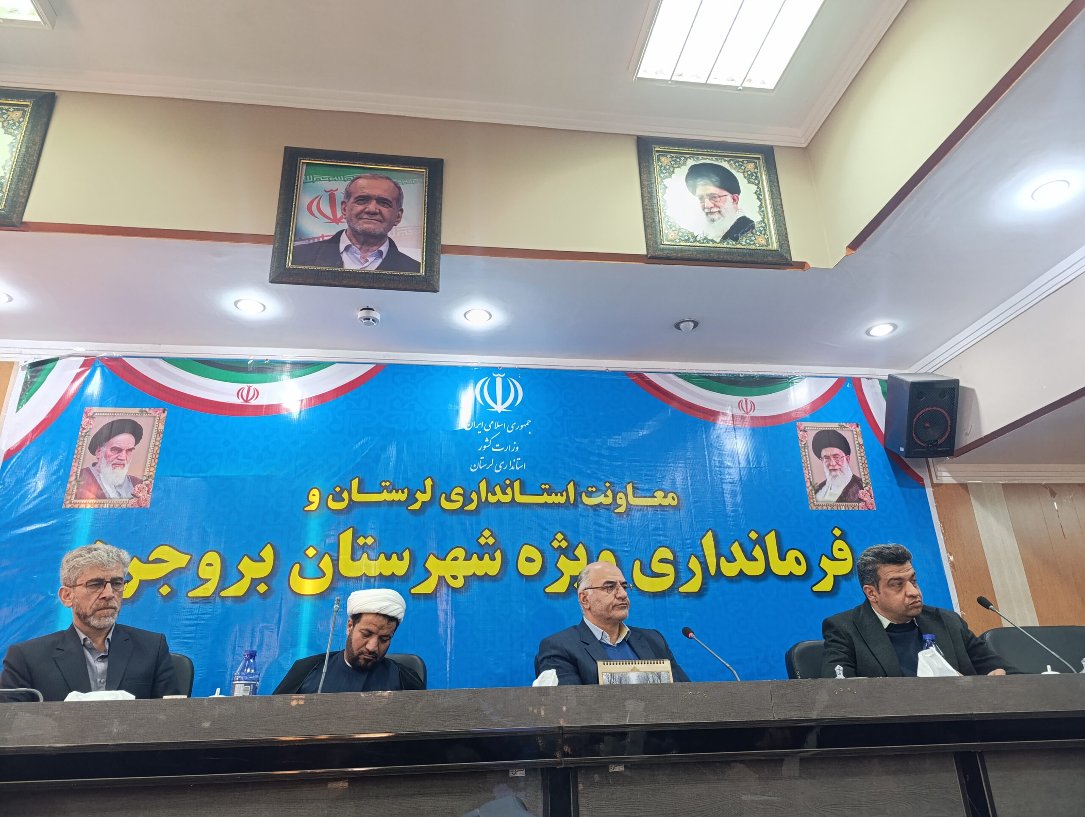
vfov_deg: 59.0
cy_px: 408
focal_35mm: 23
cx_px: 542
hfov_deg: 73.8
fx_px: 722
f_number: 1.6
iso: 1250
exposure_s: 1/100
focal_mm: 6.14
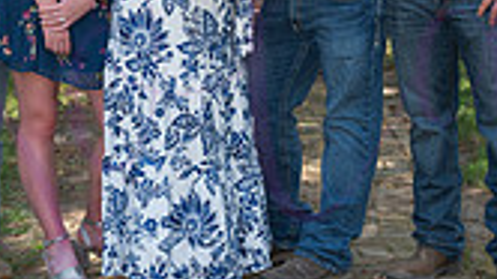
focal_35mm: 142
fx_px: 1870
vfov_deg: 8.4
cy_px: -120
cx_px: 189
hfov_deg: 15.1
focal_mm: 50
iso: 800
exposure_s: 1/250
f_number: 8
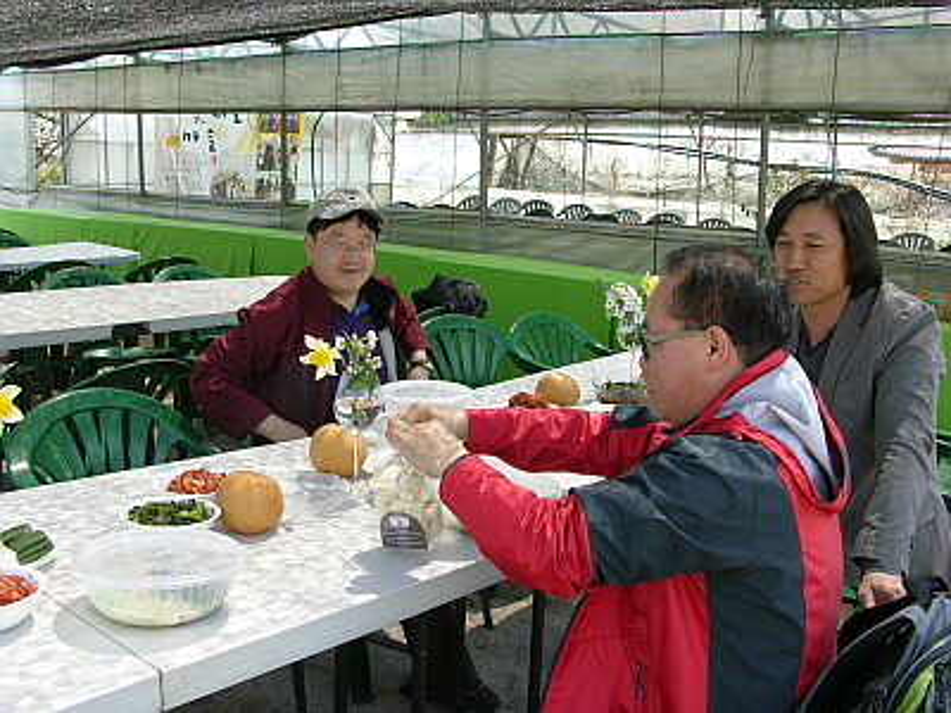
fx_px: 962
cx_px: 476
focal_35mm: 35
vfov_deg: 40.7
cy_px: 356
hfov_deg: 52.6
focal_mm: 9
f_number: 7.1
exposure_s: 1/64.4
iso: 100
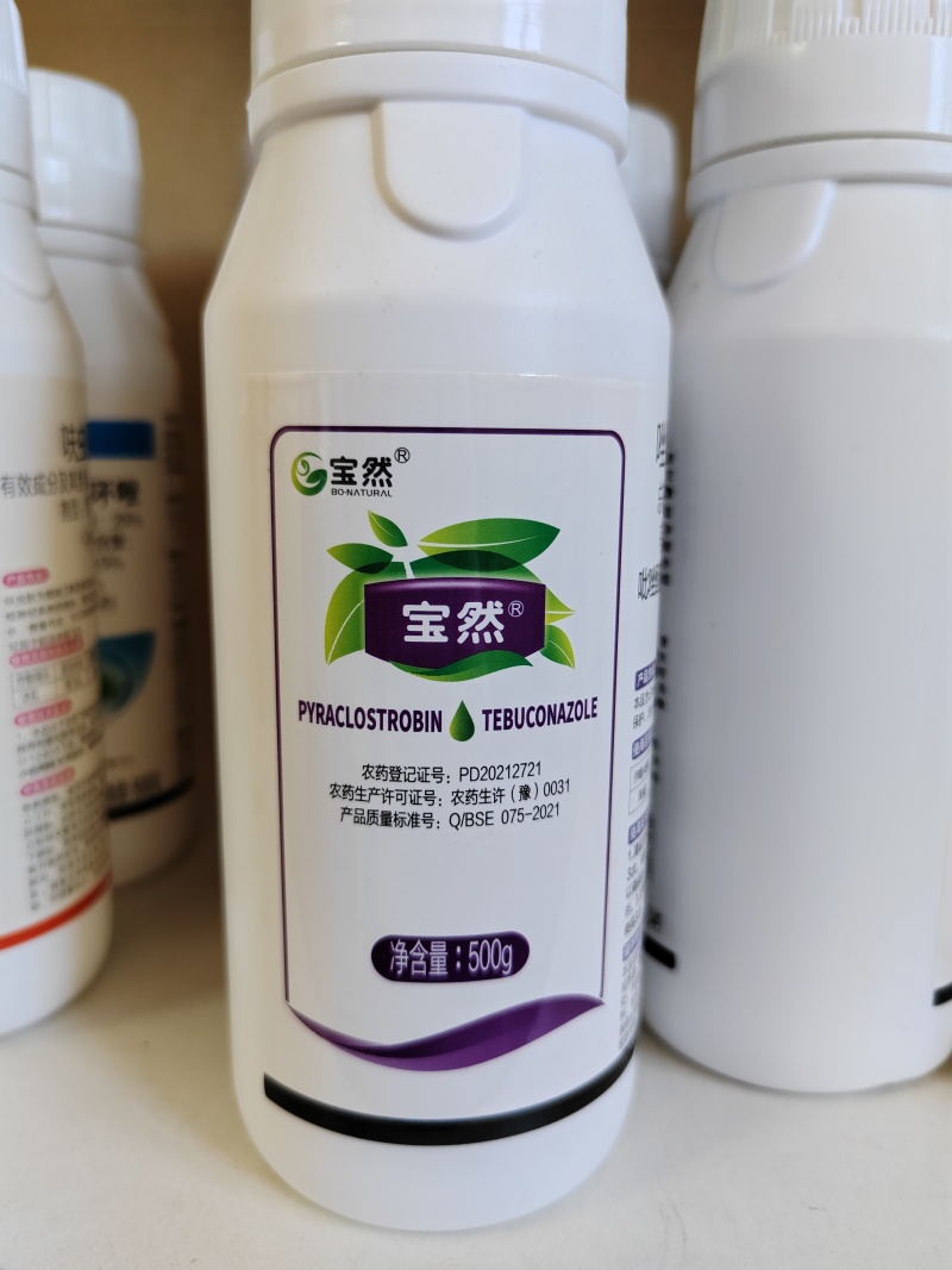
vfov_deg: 65.3
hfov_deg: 51.3
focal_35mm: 27
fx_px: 990
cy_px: 635
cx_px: 476
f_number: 1.8
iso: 1250
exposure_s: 1/100
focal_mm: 6.14
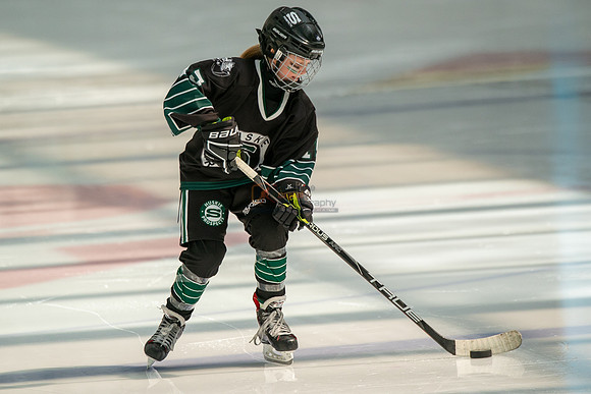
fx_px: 6907
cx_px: 250
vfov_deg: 3.3
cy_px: 186
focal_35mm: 421
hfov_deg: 4.9
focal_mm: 300
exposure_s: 1/4000
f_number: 3.5
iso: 1600
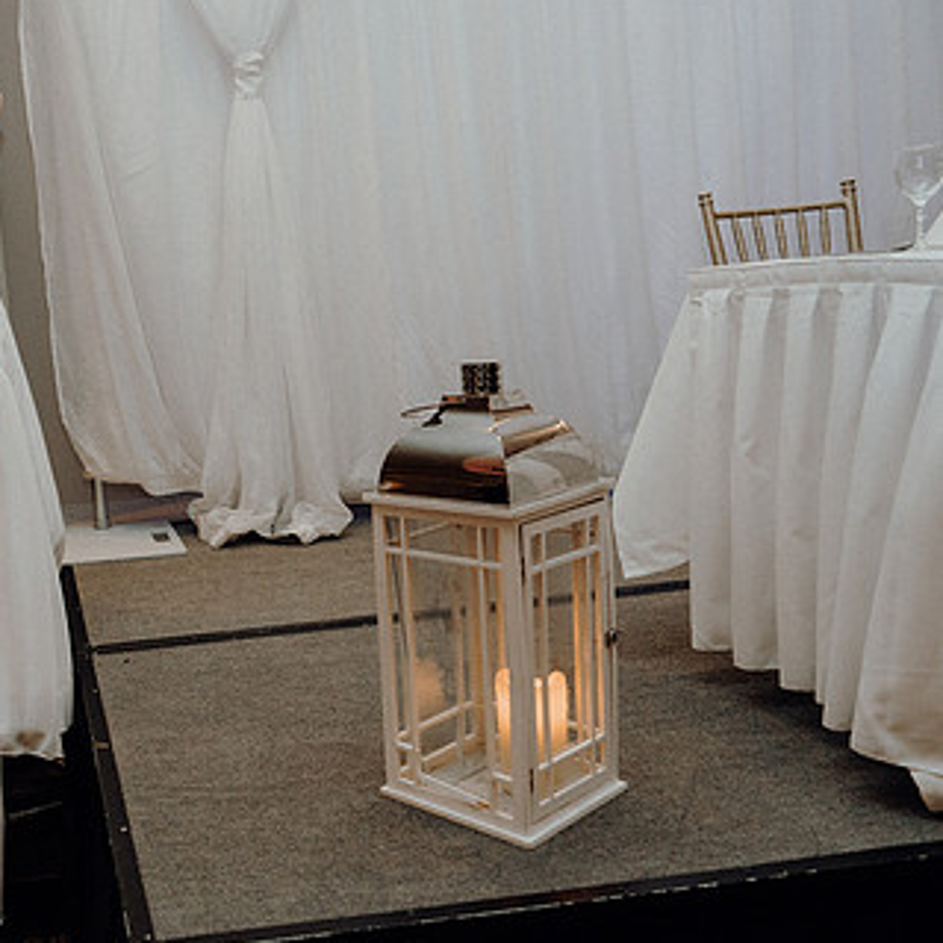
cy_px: 414
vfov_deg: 44.8
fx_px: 1140
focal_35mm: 37
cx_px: 91
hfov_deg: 41.3
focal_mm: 24
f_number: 3.5
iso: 2500
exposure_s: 1/200
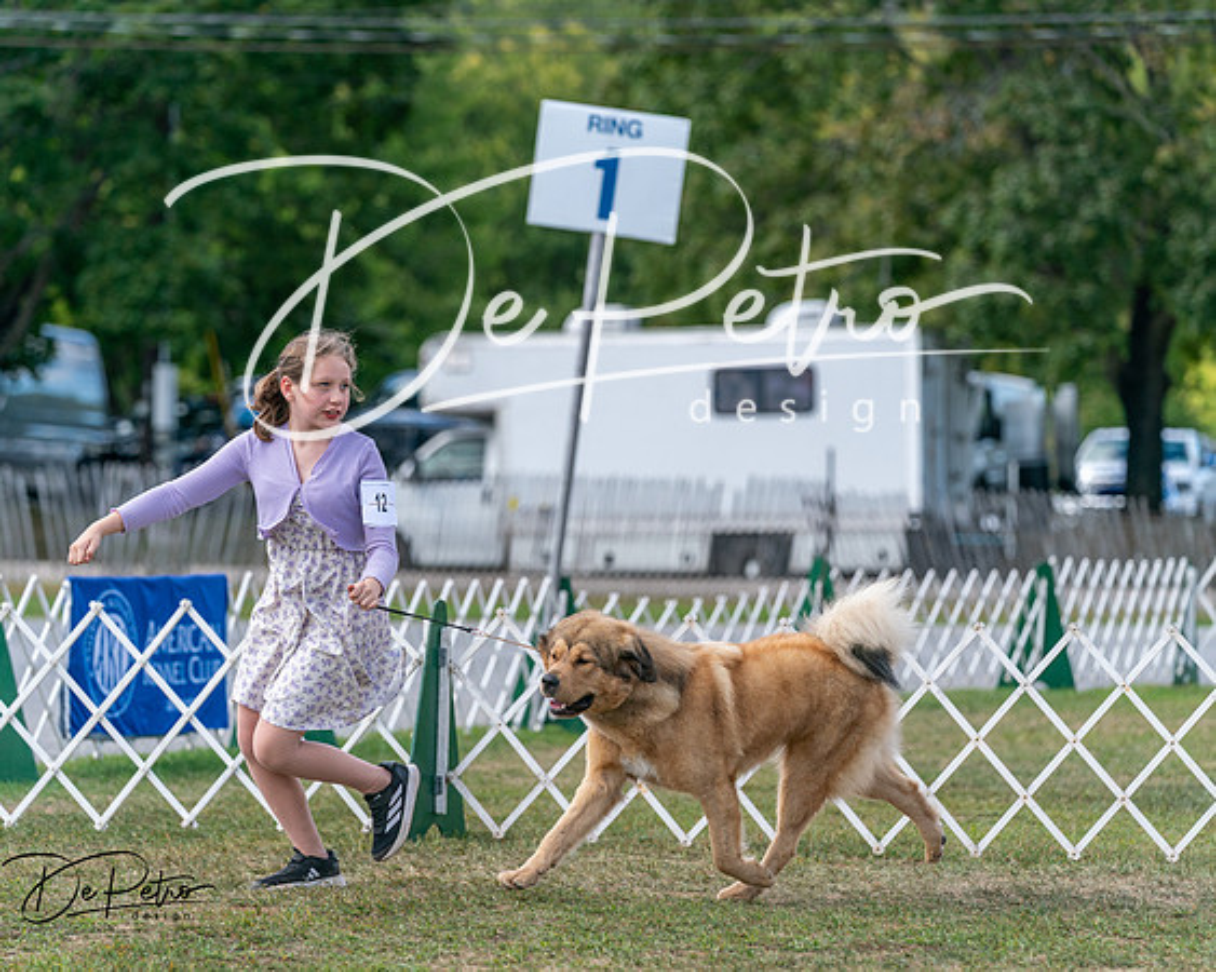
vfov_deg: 8.5
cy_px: 486
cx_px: 608
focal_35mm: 182
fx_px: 6564
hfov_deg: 10.6
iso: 400
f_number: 4
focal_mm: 162
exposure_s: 1/2000
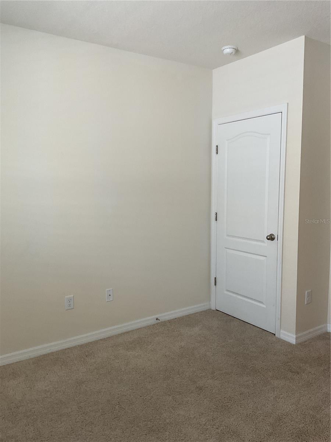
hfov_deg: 48.2
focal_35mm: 29
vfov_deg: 61.7
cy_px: 221
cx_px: 166
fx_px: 370
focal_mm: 3
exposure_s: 1/60
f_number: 1.8
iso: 64
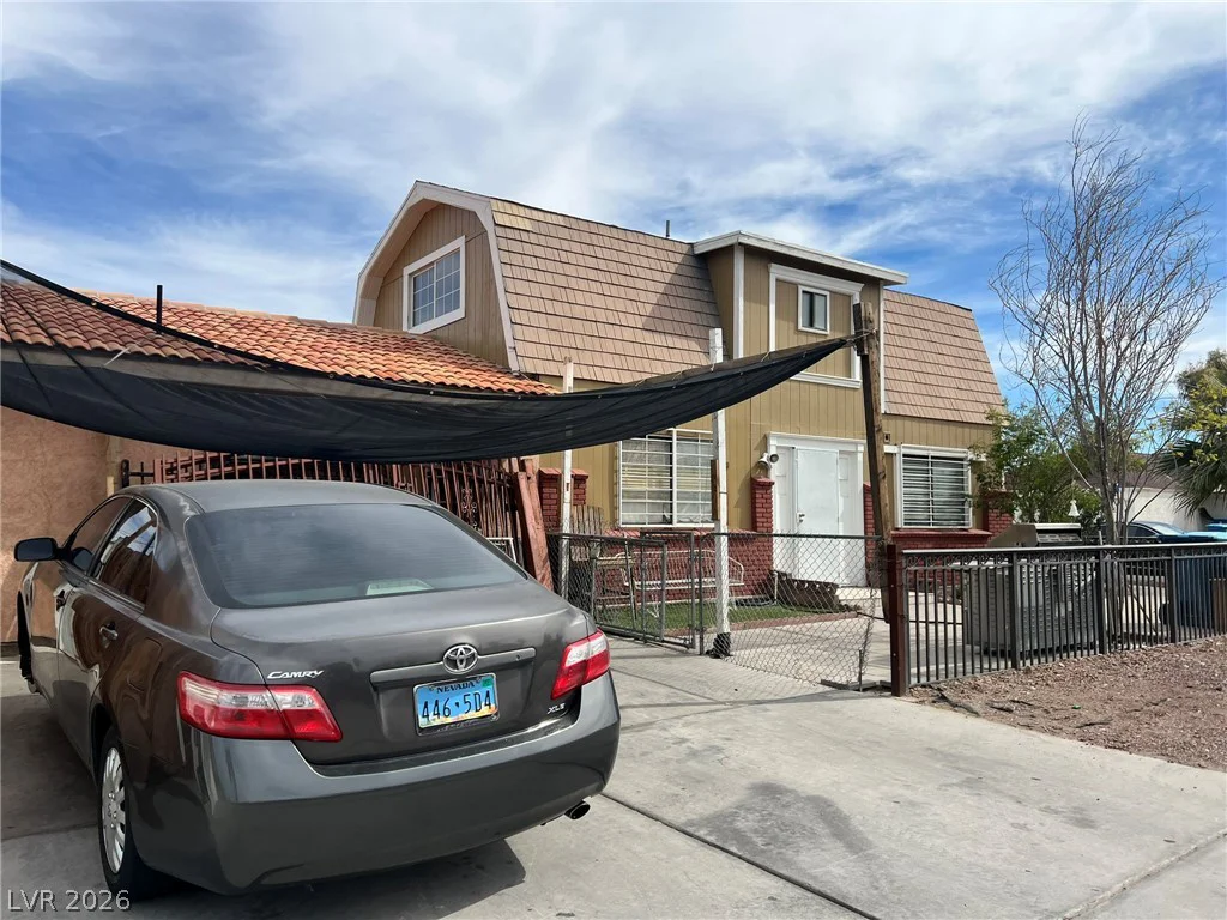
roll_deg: +0.0
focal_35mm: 26
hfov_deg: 67.3
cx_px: 614
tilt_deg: +4.5
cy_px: 460
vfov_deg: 53.1
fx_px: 922
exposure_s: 1/5882
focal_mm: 5.7
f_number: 1.5
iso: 50
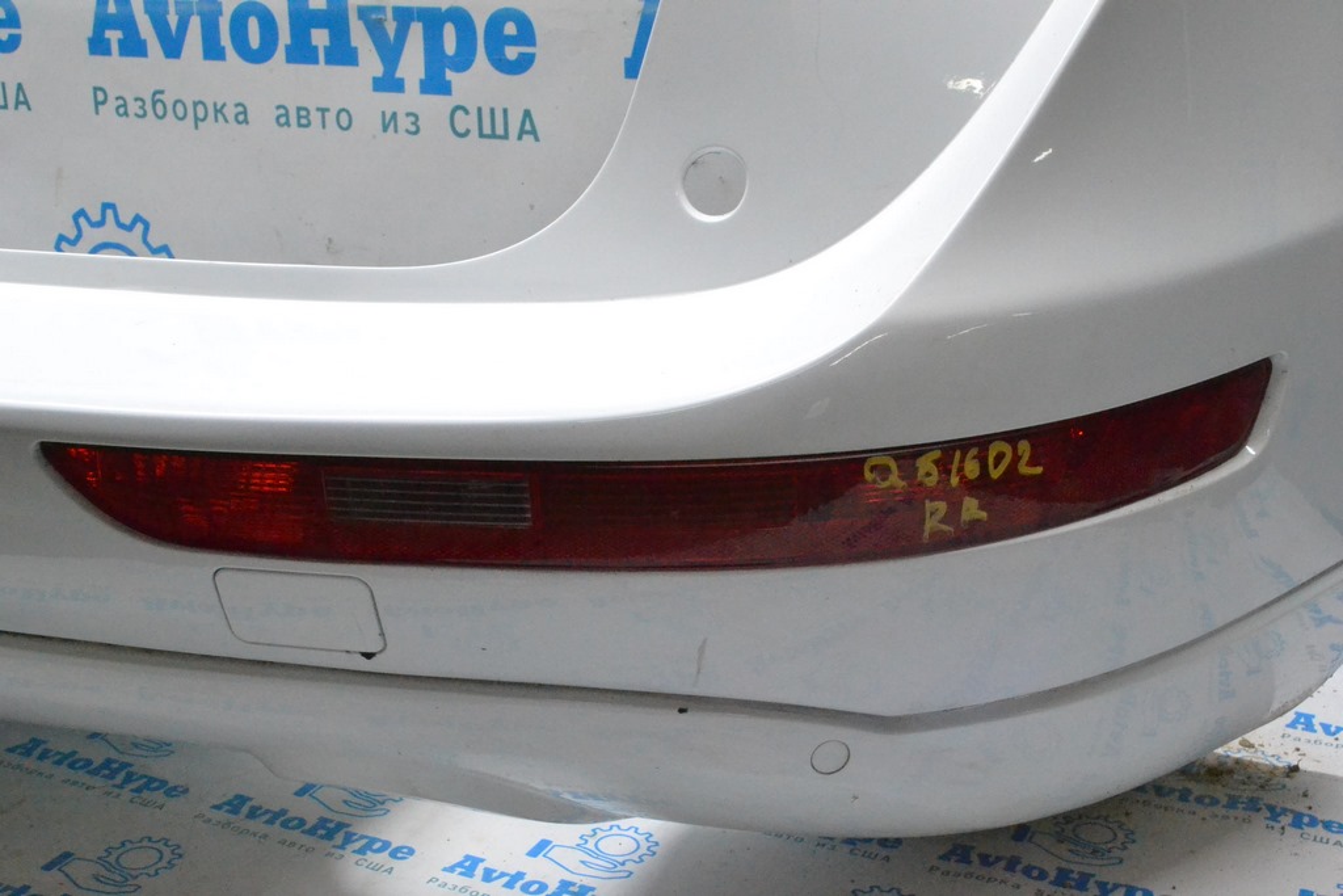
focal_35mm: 48
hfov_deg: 41.1
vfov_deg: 28.1
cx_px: 672
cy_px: 448
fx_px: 1791
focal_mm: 32
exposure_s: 1/100
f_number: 13
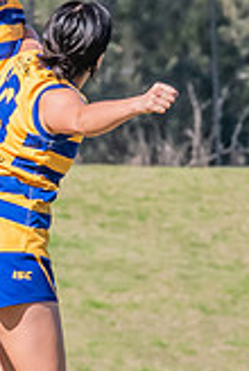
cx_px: -11
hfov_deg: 1.0
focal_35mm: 1326
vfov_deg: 1.6
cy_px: 29
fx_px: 13699
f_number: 11
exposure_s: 1/1250
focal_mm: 210
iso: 800
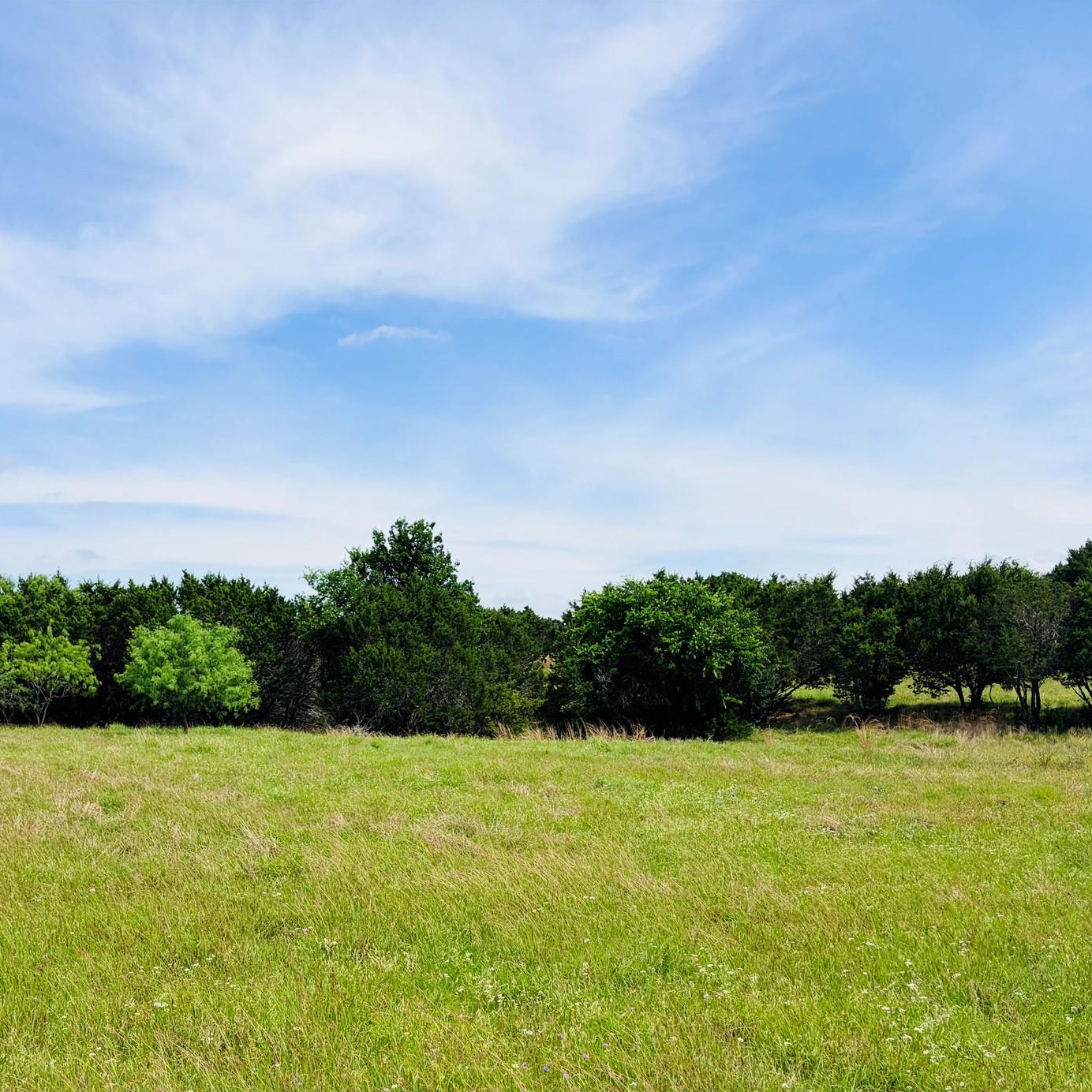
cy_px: 604
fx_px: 1213
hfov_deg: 48.0
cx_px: 410
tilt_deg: +3.6
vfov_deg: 48.4
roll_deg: +2.6
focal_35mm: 34
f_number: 1.6
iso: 50
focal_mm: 5.96
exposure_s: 1/4950
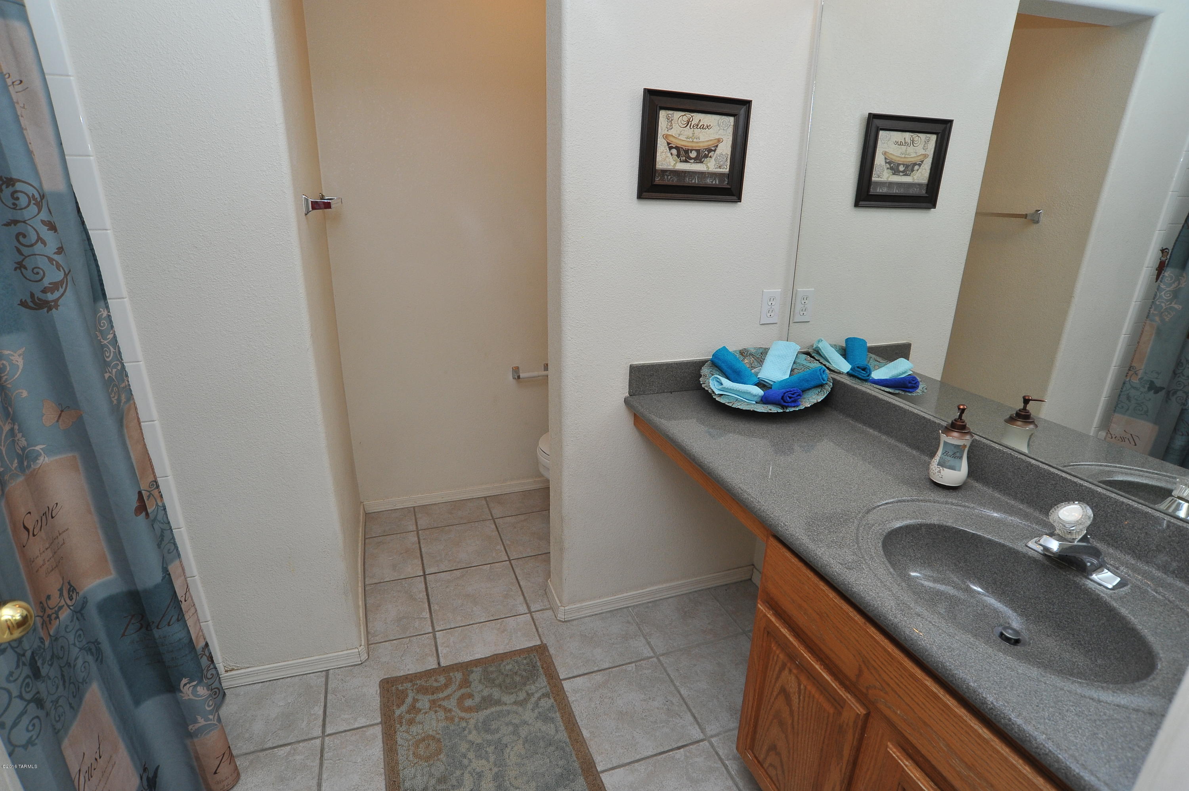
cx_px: 594
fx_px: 594
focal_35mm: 18
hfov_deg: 90.0
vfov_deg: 67.3
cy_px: 396
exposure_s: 1/60
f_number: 10
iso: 1000
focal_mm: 18
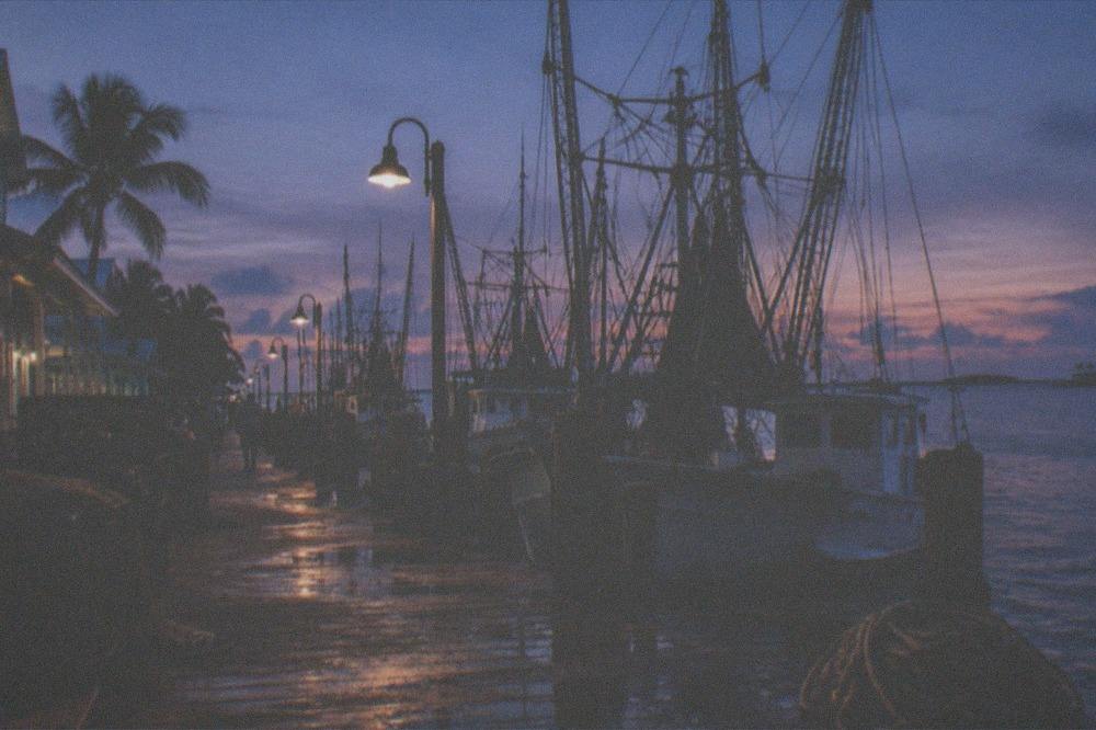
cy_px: 365
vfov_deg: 37.8
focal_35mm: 35
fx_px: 1065
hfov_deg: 54.5
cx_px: 548
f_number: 9
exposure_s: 1/320
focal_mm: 35
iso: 800
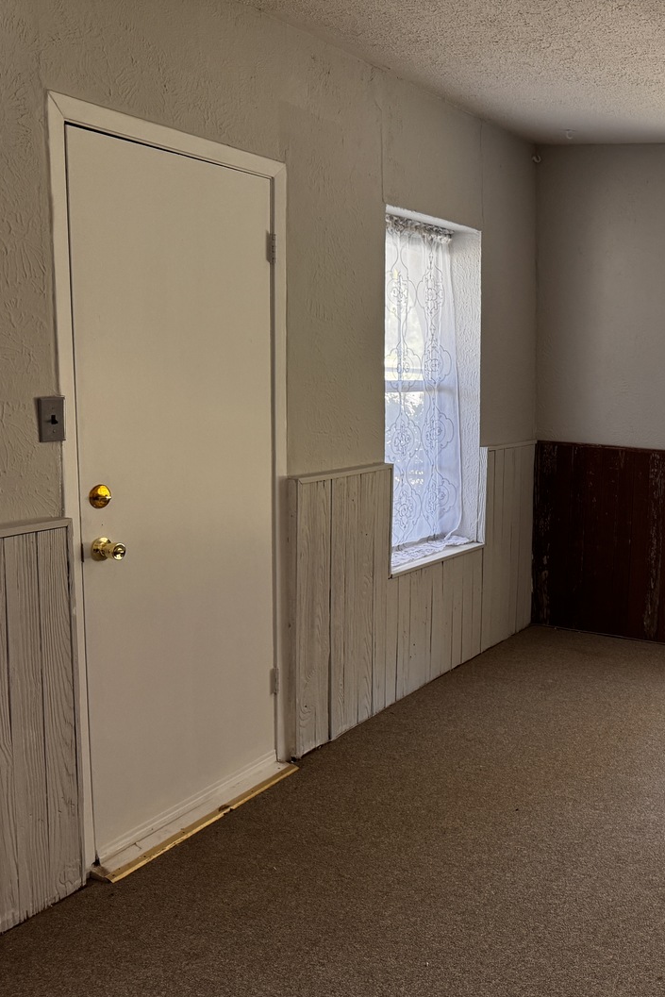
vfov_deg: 55.8
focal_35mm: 34
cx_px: 673
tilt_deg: -9.2
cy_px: 507
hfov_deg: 35.1
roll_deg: -1.9
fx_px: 942
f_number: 1.78
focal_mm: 6.76
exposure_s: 1/120
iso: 160
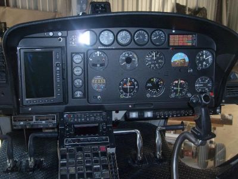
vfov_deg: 33.6
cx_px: 119
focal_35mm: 43
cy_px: 90
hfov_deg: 43.9
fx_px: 296
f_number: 3
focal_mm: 7.2
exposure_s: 1/45
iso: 100
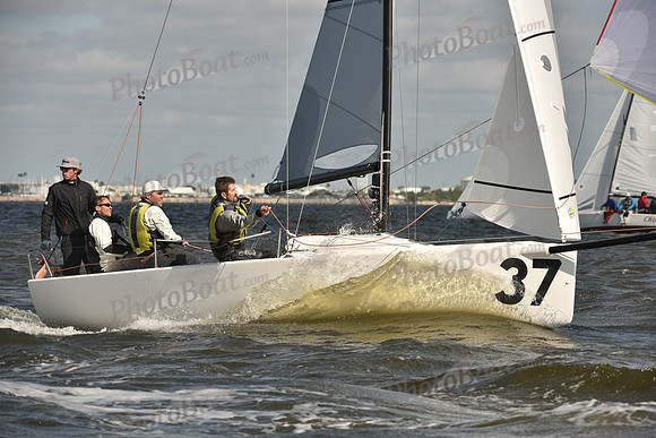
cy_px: 219
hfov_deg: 9.4
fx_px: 4010
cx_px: 328
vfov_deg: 6.2
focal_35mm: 220
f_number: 8
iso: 250
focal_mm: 220
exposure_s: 1/1250
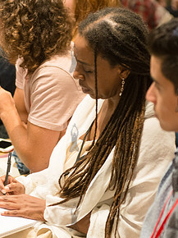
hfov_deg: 9.6
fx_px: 1057
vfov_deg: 12.8
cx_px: 74
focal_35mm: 154
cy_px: 137
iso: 2500
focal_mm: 80
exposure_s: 1/60
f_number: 4
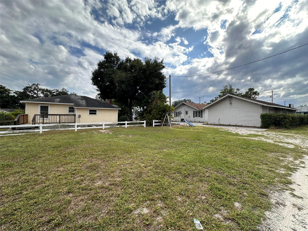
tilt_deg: +1.5
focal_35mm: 14
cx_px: 154
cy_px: 116
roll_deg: -0.9
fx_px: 125
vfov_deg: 85.7
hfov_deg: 102.1
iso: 40
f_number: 2.2
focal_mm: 2.22
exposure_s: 1/1092
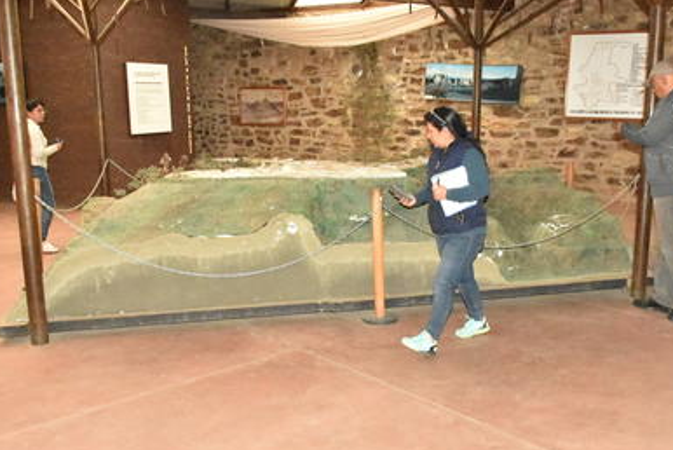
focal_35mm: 35
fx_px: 655
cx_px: 352
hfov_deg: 54.4
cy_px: 235
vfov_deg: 37.9
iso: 25600
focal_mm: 18
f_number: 5
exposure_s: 1/250
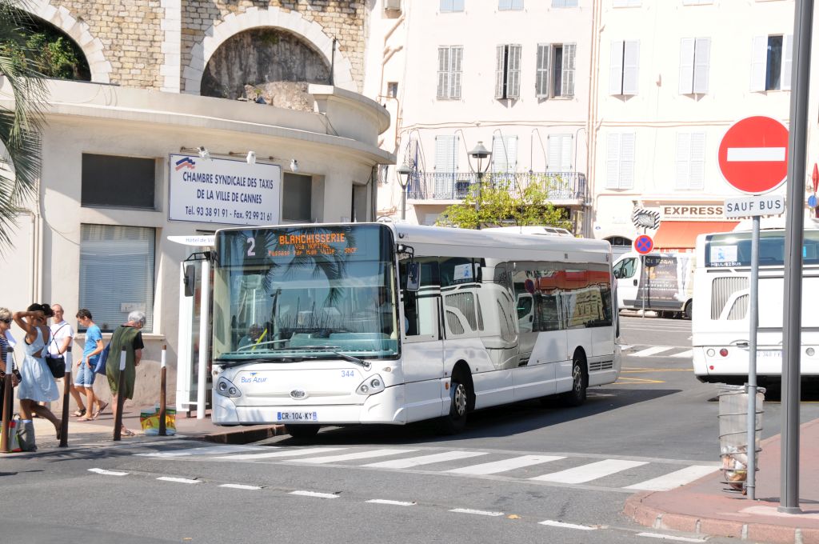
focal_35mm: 84
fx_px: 1909
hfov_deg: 24.2
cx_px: 410
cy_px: 272
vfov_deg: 16.2
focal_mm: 56
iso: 200
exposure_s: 1/400
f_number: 10
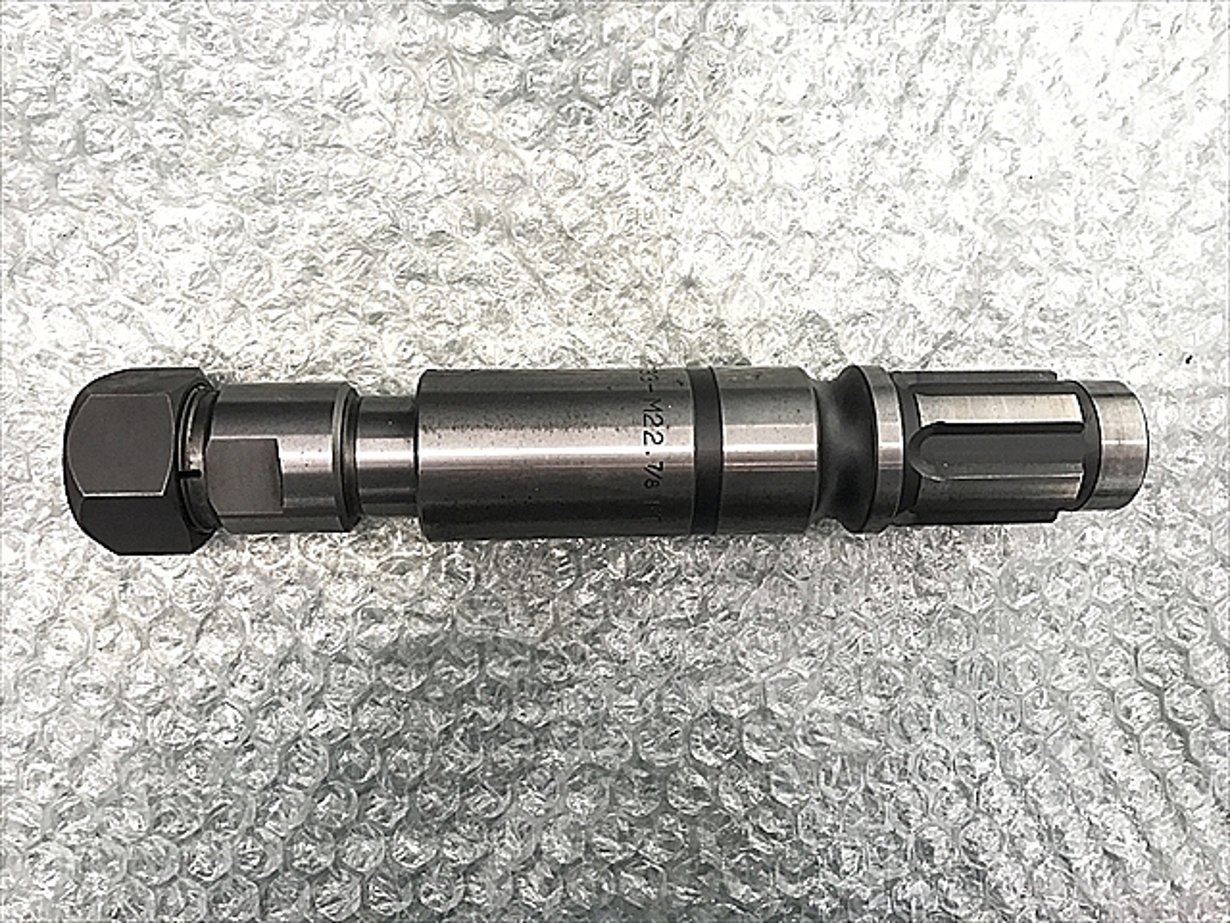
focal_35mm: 28
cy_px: 462
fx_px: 995
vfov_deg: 49.7
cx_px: 615
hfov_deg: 63.4
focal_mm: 3.99
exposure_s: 1/33
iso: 40
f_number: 1.8
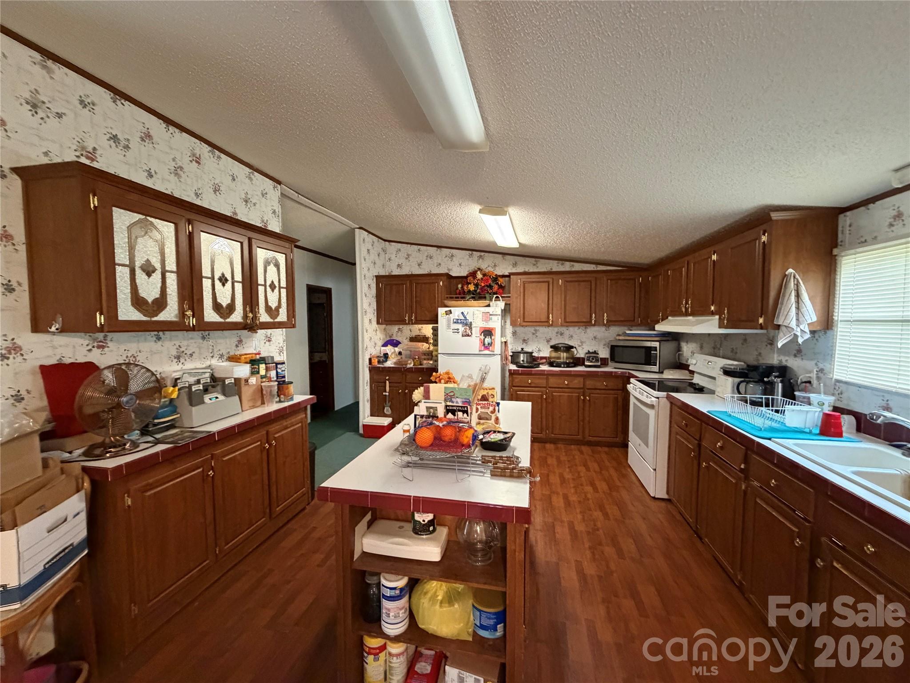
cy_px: 342
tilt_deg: -3.2
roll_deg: +0.8
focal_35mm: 14
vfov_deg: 85.7
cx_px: 455
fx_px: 368
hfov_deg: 102.1
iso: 1000
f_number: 2.2
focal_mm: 2.22
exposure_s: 1/60
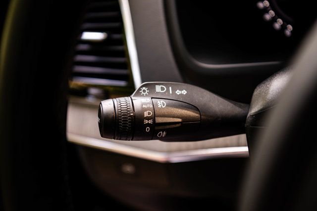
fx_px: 458
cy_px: 106
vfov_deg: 26.0
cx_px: 158
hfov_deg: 38.2
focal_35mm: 52
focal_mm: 52
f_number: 3.5
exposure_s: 1/200
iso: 1000
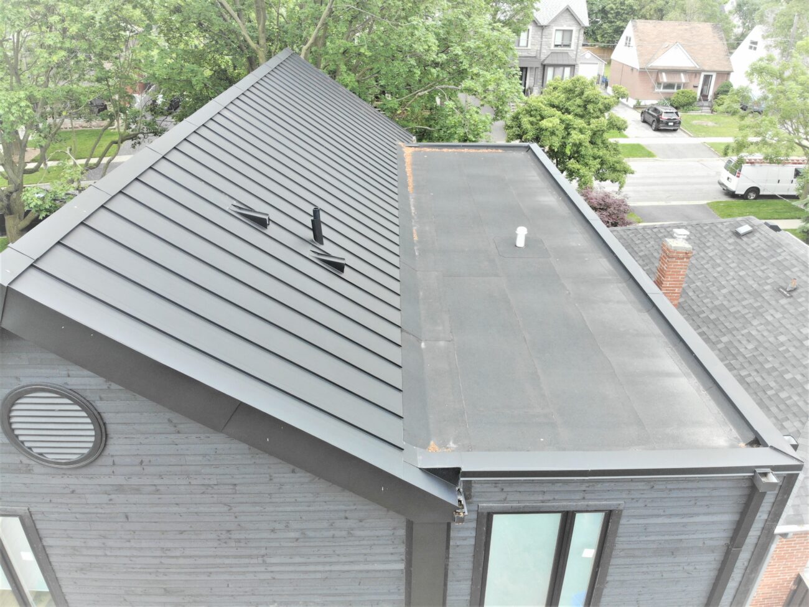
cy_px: 304
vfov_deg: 56.8
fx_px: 561
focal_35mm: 24
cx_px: 404
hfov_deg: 71.6
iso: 100
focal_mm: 4.5
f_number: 2.8
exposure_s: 1/70.2
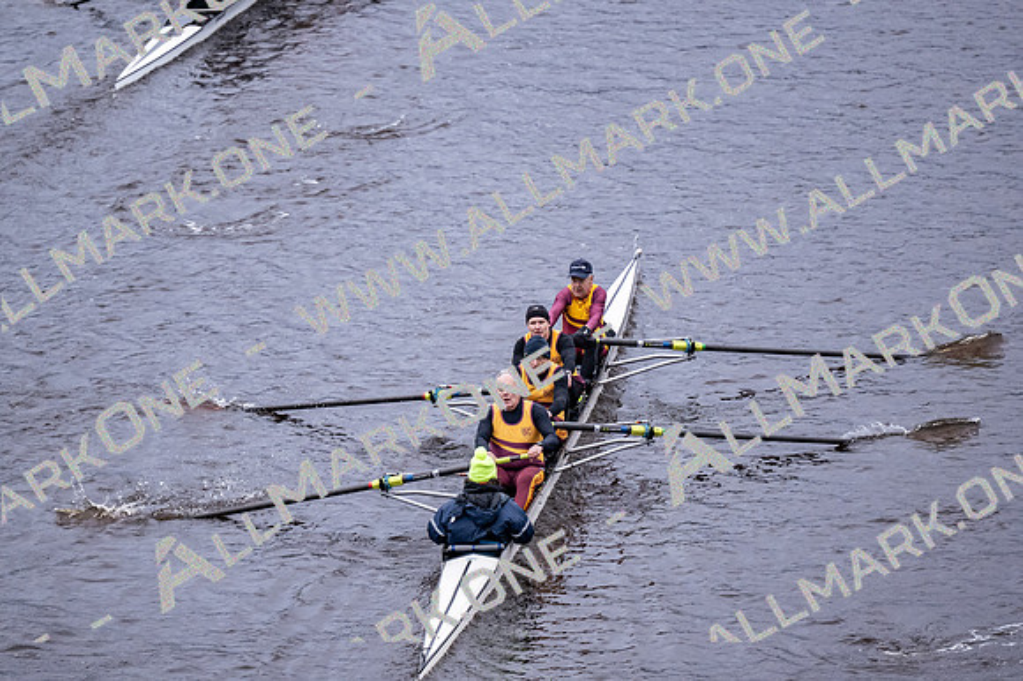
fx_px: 8520
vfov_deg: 4.6
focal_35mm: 300
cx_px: 512
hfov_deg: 6.9
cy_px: 340
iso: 2200
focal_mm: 200
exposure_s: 1/2000
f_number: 2.8
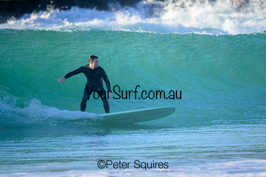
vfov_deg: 1.5
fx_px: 6792
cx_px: 143
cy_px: 75
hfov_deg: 2.2
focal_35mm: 919
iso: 1100
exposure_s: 1/2000
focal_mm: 800
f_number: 6.3
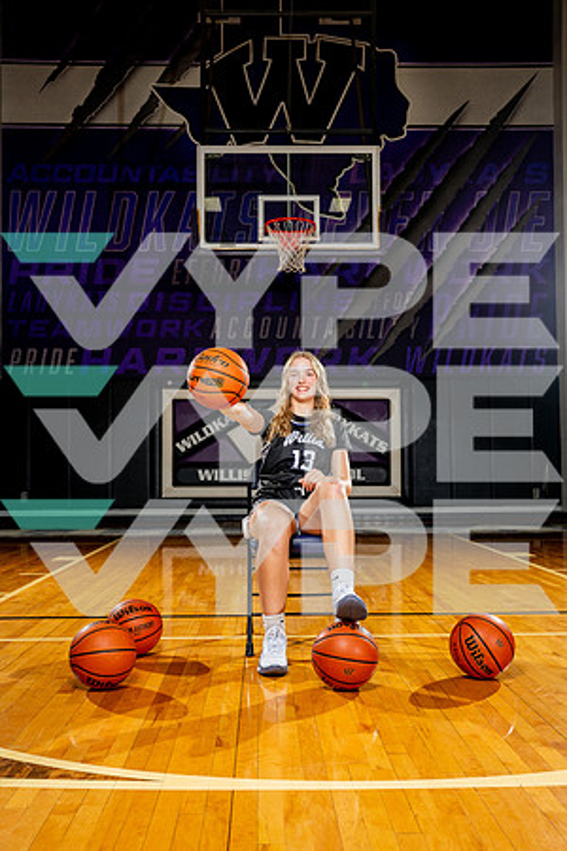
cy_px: 426
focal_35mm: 36
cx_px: 284
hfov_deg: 36.9
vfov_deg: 53.1
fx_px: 850
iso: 320
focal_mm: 36
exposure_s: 1/250
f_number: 5.6
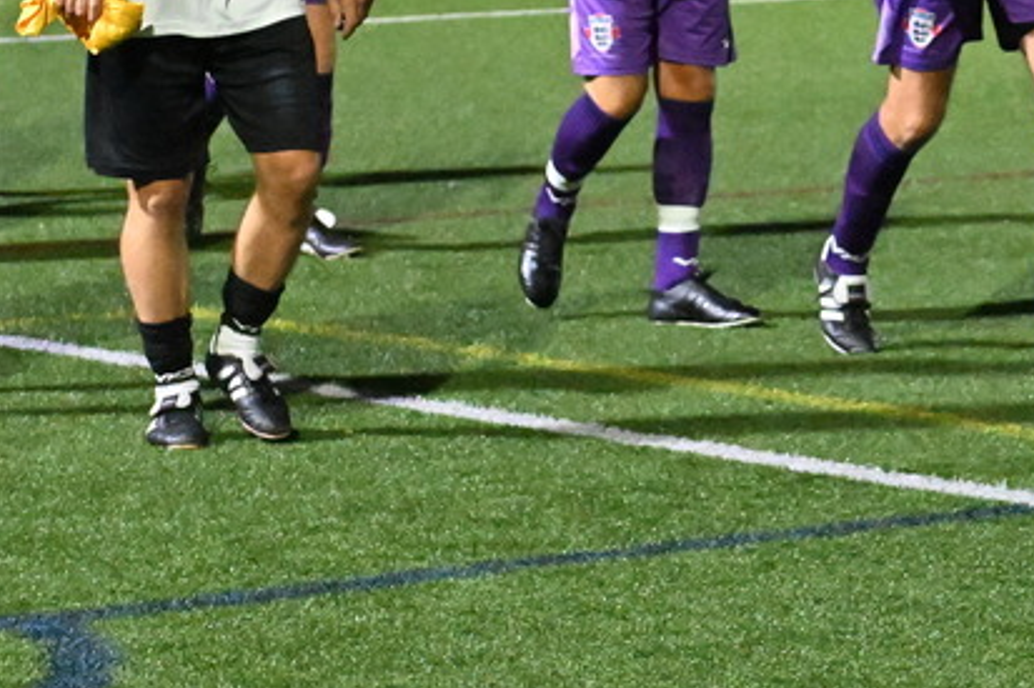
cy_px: 205
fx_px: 6259
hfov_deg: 9.4
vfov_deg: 6.3
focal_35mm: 218
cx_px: 951
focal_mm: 60
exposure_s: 1/400
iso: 8000
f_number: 4
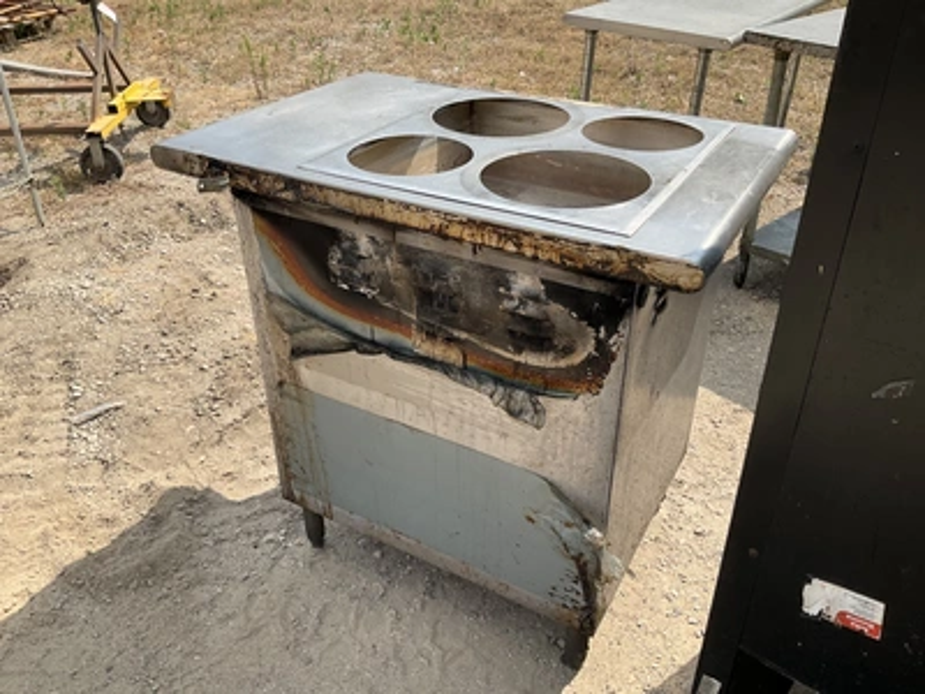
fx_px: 775
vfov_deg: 48.2
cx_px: 462
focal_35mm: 29
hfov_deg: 61.7
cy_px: 347
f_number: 1.8
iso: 25
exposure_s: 1/1279
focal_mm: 3
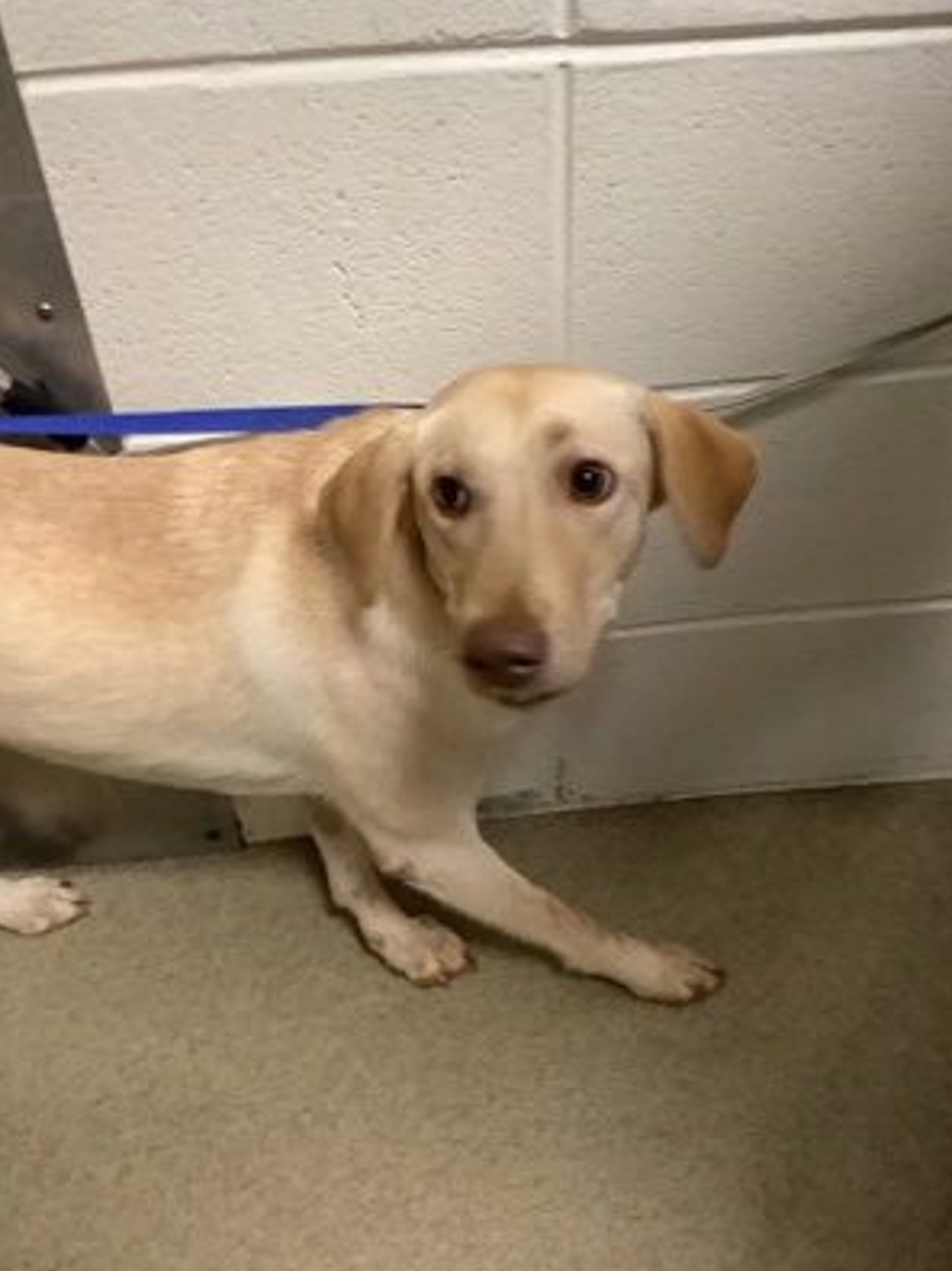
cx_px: 500
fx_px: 1211
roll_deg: +2.4
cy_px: 631
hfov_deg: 42.9
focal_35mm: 33
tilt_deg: -40.6
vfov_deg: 55.4
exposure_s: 1/40
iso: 400
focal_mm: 3.3
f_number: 2.4
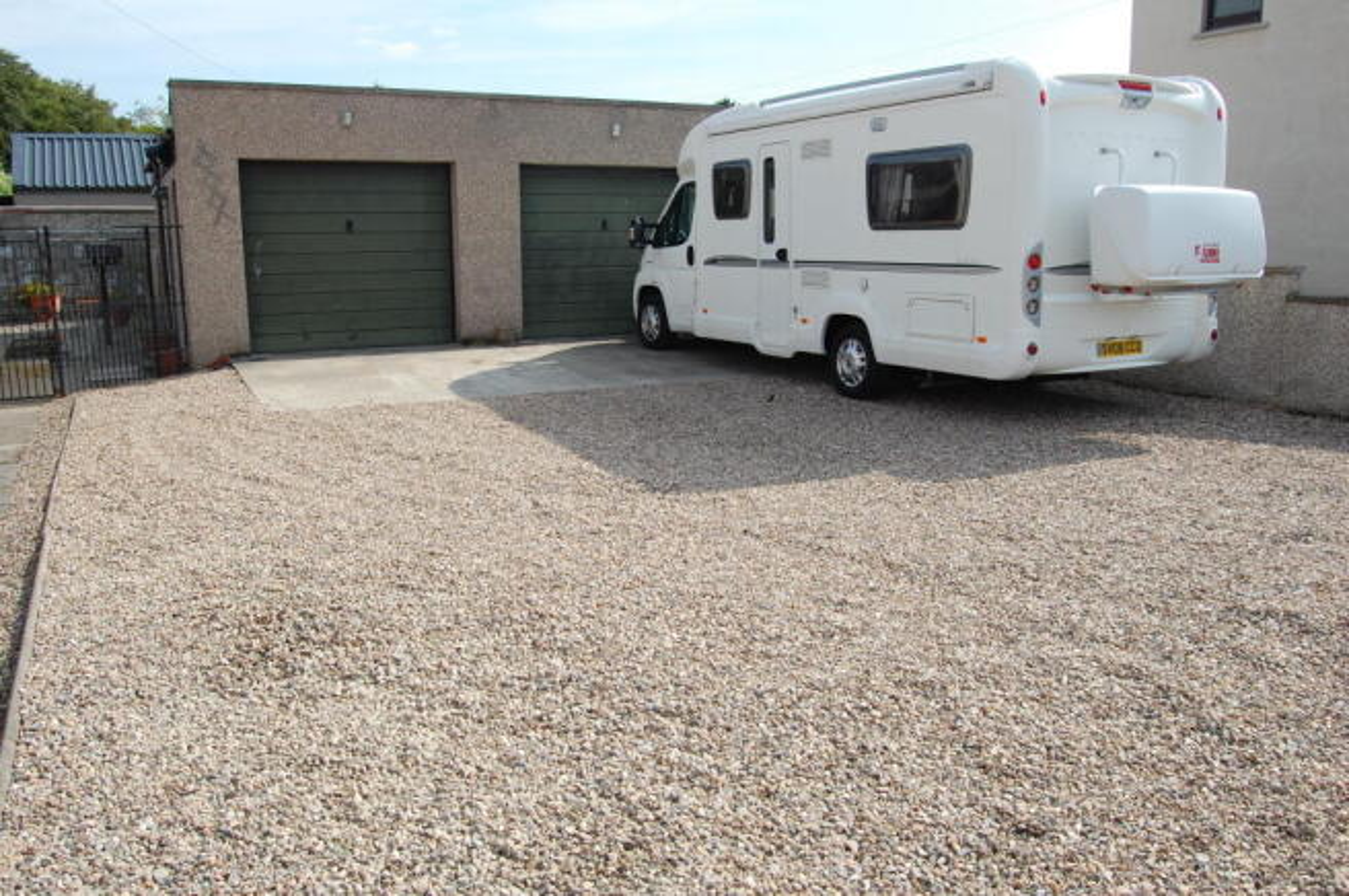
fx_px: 1067
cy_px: 448
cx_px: 674
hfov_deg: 64.6
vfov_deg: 45.6
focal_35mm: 28
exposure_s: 1/250
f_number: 8
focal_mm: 19
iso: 200
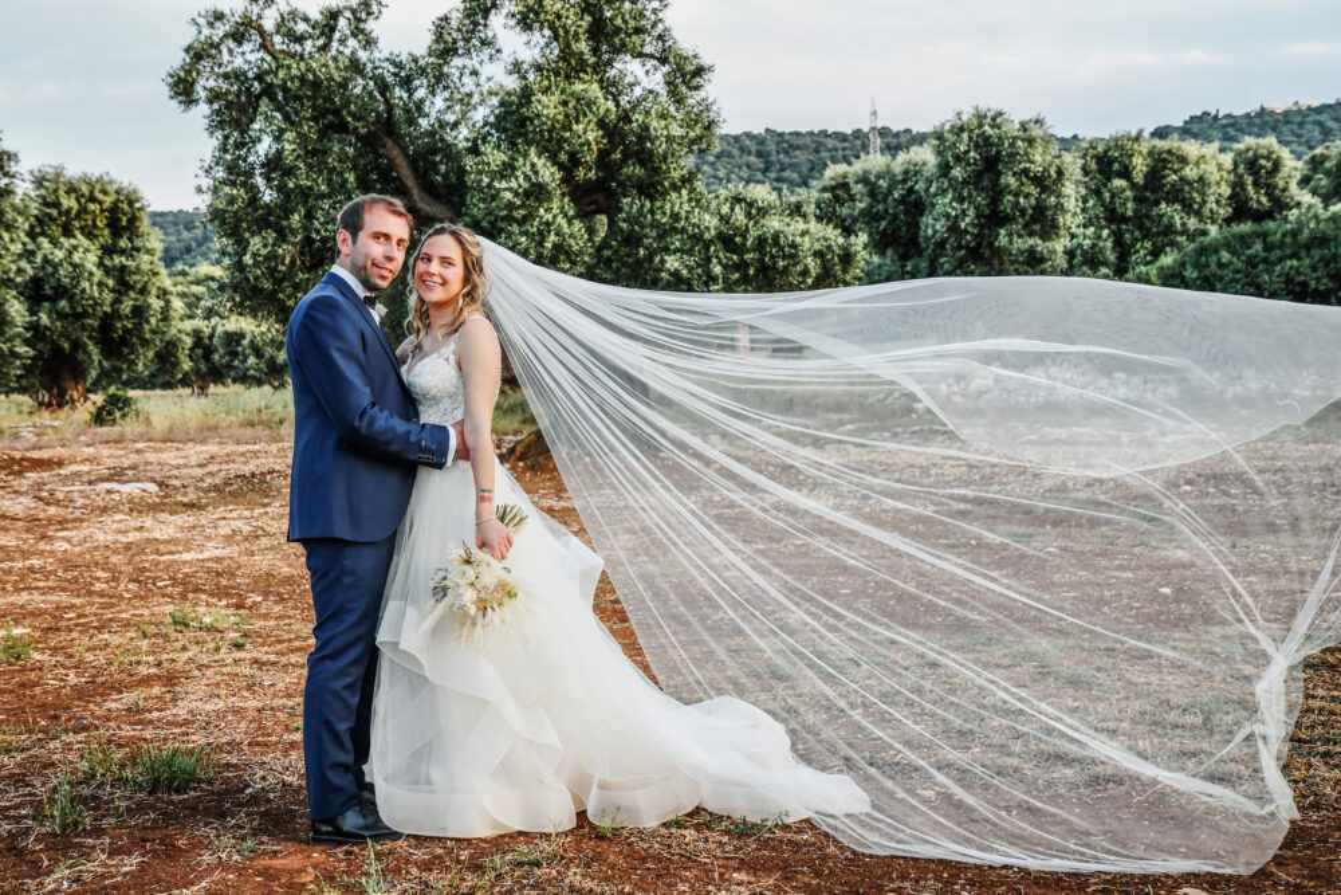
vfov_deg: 29.0
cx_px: 670
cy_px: 448
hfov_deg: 42.3
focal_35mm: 46
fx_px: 1732
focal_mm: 31
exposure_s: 1/250
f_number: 4.5
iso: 800
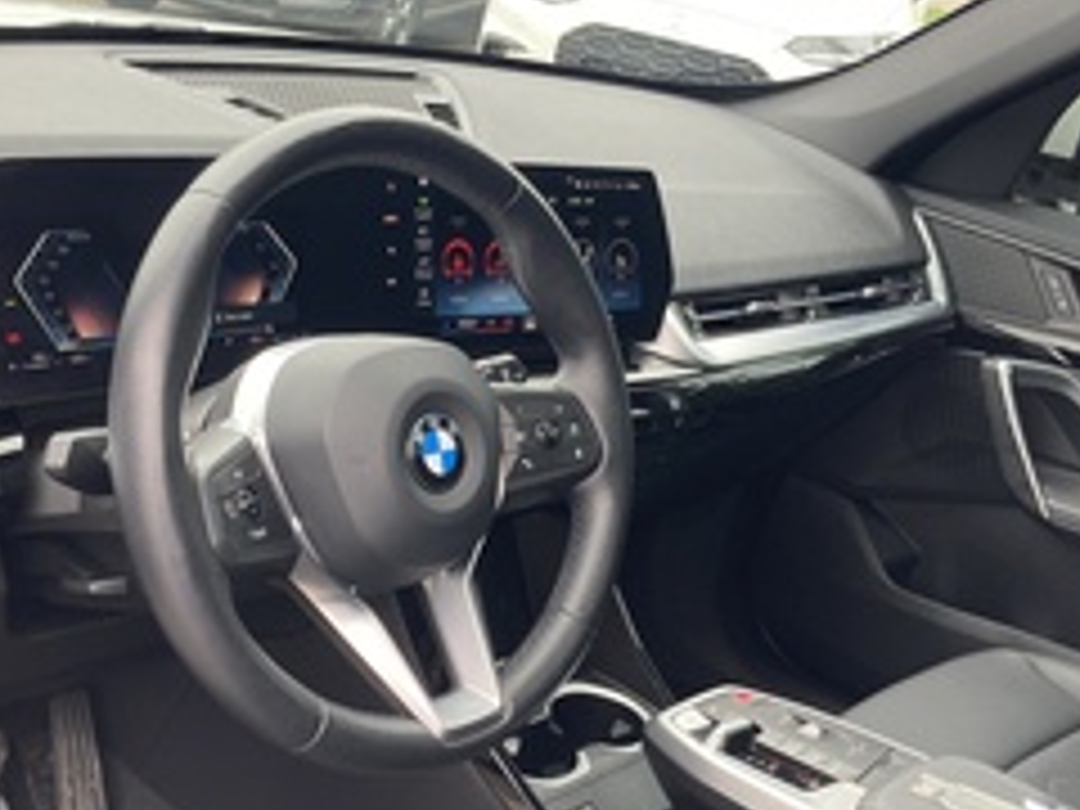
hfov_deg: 38.8
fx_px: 1529
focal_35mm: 49
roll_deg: -13.4
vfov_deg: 29.6
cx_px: 436
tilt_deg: -23.6
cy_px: 502
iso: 50
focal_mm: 3.99
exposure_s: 1/121
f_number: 1.8
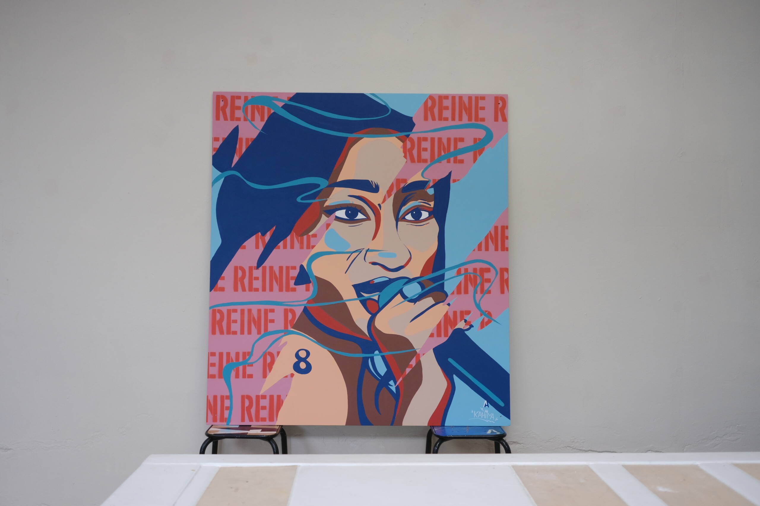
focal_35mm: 41
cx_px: 380
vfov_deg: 32.6
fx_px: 866
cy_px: 253
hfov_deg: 47.4
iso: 640
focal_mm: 27
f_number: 2.8
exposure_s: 1/100
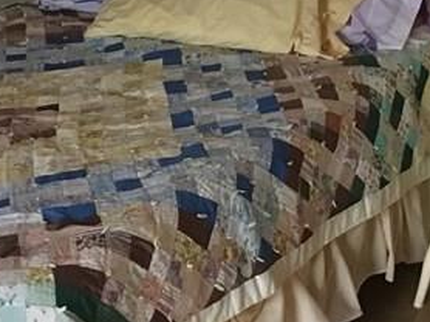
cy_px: -36
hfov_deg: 17.9
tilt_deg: -12.8
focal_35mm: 107
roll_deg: -0.2
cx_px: 447
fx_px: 1328
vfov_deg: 13.5
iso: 320
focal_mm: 4.15
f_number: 2.2
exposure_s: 1/15
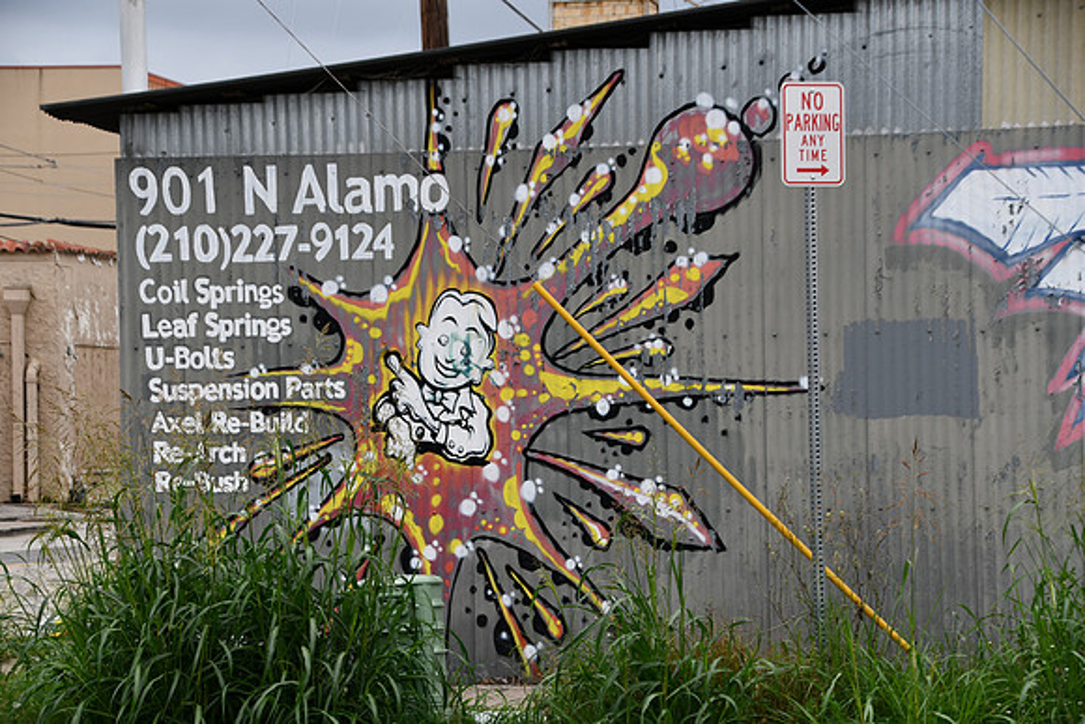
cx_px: 542
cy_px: 362
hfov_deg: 17.5
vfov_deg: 11.7
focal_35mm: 117
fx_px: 3527
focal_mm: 78
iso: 100
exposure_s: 1/250
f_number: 8
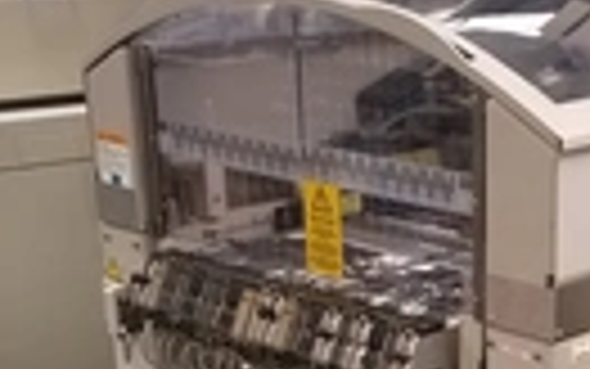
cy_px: 346
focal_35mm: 84
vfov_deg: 15.3
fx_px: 1351
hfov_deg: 24.0
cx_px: 522
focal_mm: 4.2
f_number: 1.7
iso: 160
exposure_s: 1/30
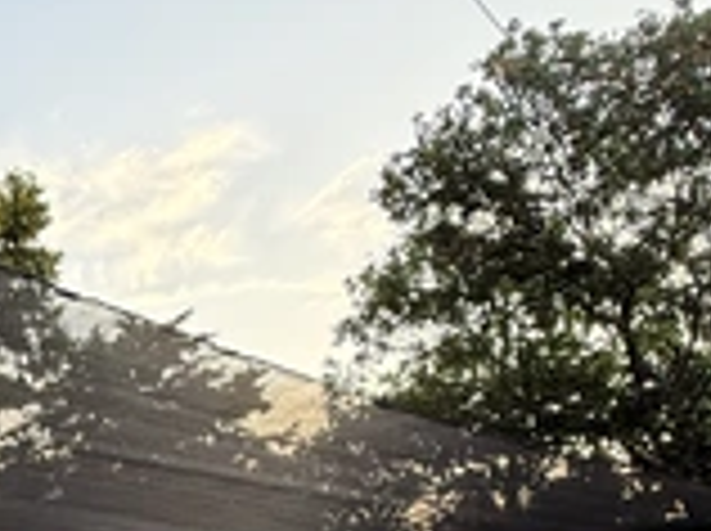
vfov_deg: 29.5
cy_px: 693
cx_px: -216
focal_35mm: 39
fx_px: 800
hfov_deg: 34.1
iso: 100
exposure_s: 1/99
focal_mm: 2.22
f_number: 2.2
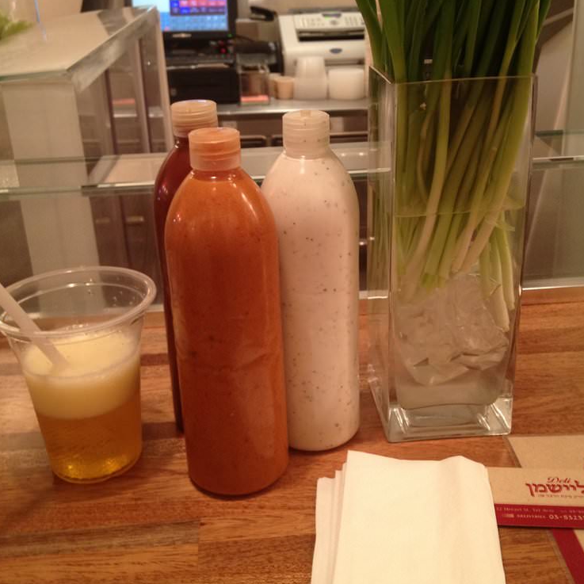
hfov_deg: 39.2
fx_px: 821
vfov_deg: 39.1
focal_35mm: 43
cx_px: 300
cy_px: 262
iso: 125
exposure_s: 1/20
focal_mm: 4.28
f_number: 2.4
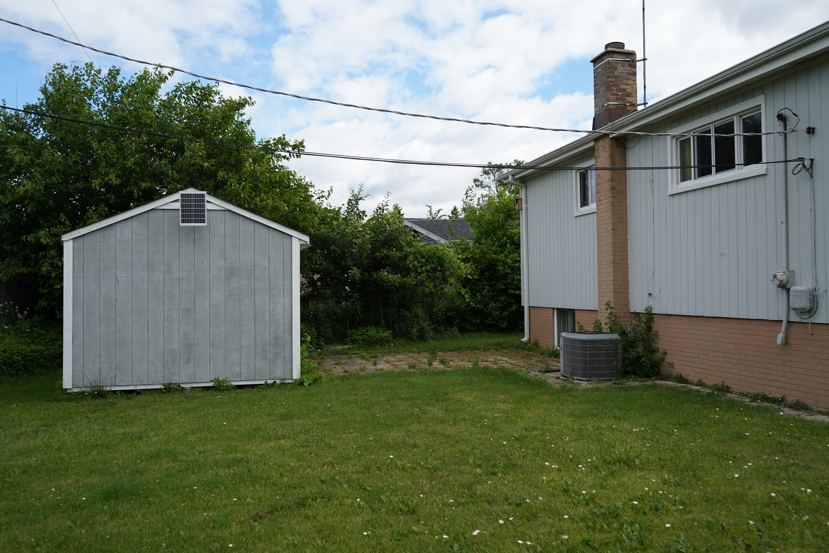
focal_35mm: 28
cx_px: 414
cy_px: 276
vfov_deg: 46.4
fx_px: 645
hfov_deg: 65.5
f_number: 5
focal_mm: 28
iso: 160
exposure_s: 1/640
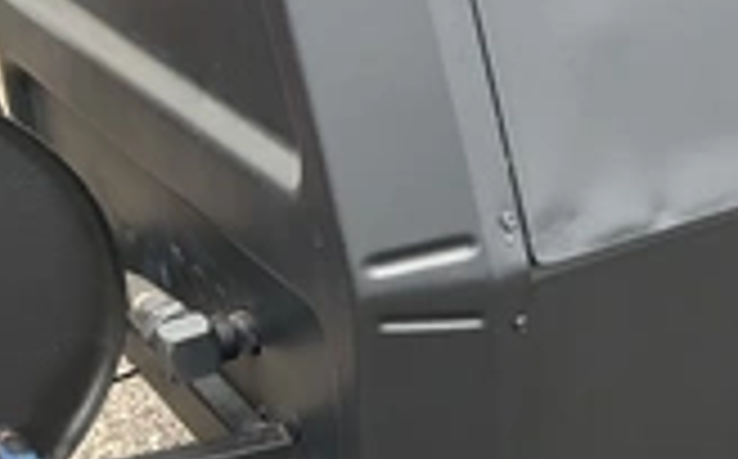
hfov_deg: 25.4
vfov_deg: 17.2
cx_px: 828
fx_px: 1506
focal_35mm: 75
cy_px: 108
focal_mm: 3
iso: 25
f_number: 1.8
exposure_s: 1/391
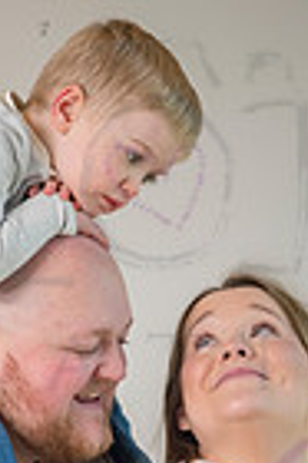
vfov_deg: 7.5
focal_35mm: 273
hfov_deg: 5.0
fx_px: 3512
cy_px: 480
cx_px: 169
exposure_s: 1/250
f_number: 8
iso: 500
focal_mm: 85
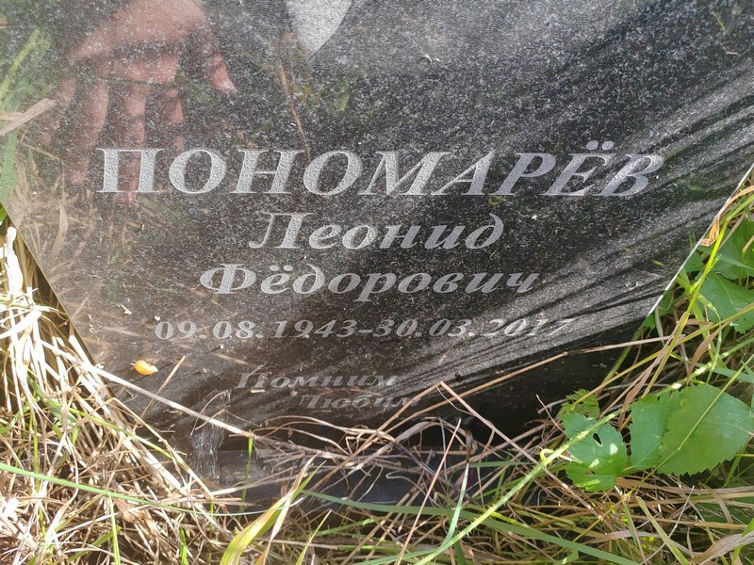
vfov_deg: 48.2
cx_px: 377
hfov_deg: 61.7
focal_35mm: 29
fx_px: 632
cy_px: 282
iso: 100
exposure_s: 1/270
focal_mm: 5.52
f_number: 1.9
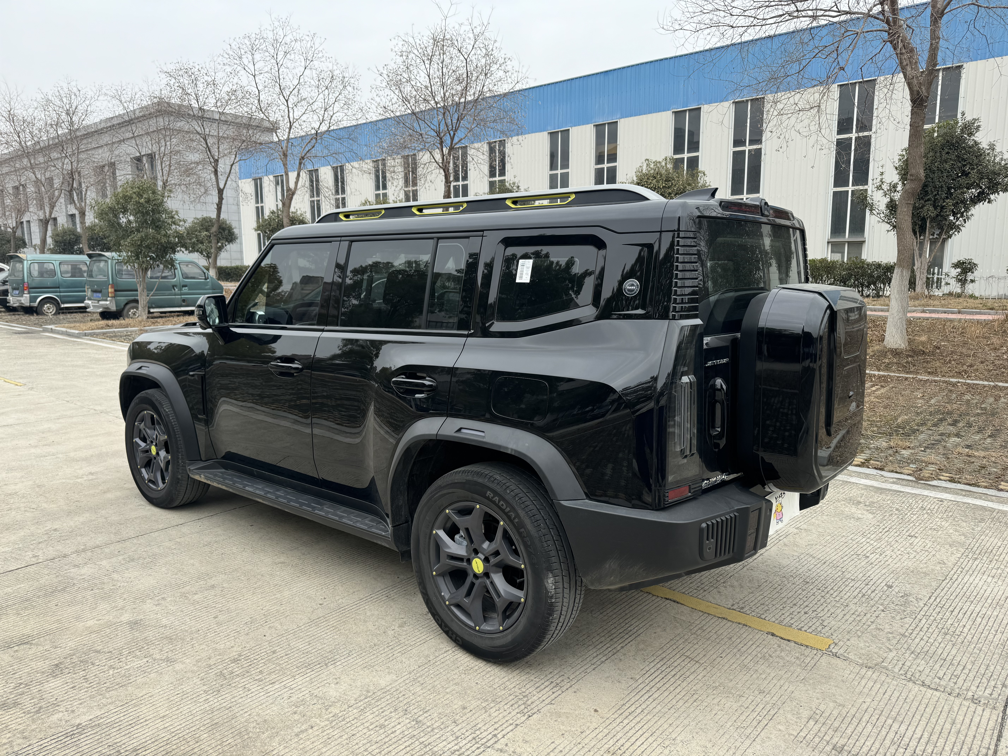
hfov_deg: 71.6
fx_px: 699
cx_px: 504
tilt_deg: -8.3
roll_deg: +0.0
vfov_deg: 56.8
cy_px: 378
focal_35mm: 24
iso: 80
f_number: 1.78
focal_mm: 6.76
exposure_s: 1/1238
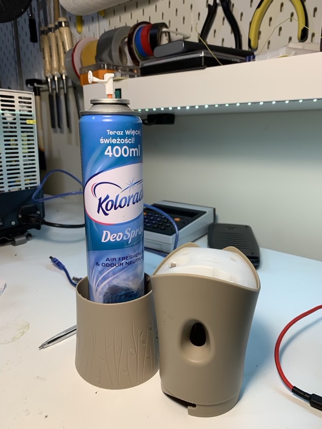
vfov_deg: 67.3
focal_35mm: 26
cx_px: 161
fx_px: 322
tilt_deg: -13.4
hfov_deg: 53.1
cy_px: 214
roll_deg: +0.2
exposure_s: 1/98
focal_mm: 4.25
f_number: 1.8
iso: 50
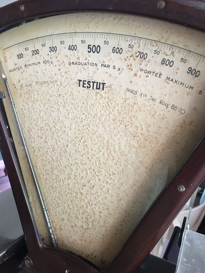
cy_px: 136
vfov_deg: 61.7
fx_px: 229
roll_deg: -3.3
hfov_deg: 48.2
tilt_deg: -18.2
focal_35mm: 29
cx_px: 102
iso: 80
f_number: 2.2
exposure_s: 1/10
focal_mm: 4.15
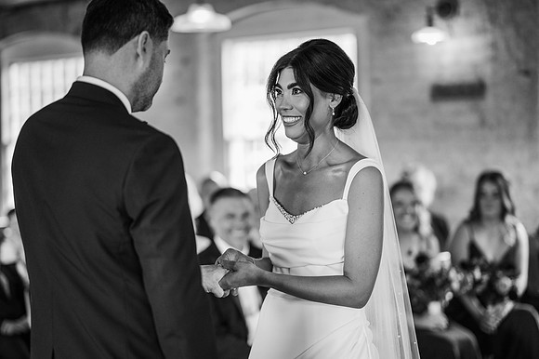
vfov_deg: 16.1
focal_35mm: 85
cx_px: 270
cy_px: 180
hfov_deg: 23.9
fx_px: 1272
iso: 720
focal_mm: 85
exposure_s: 1/200
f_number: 2
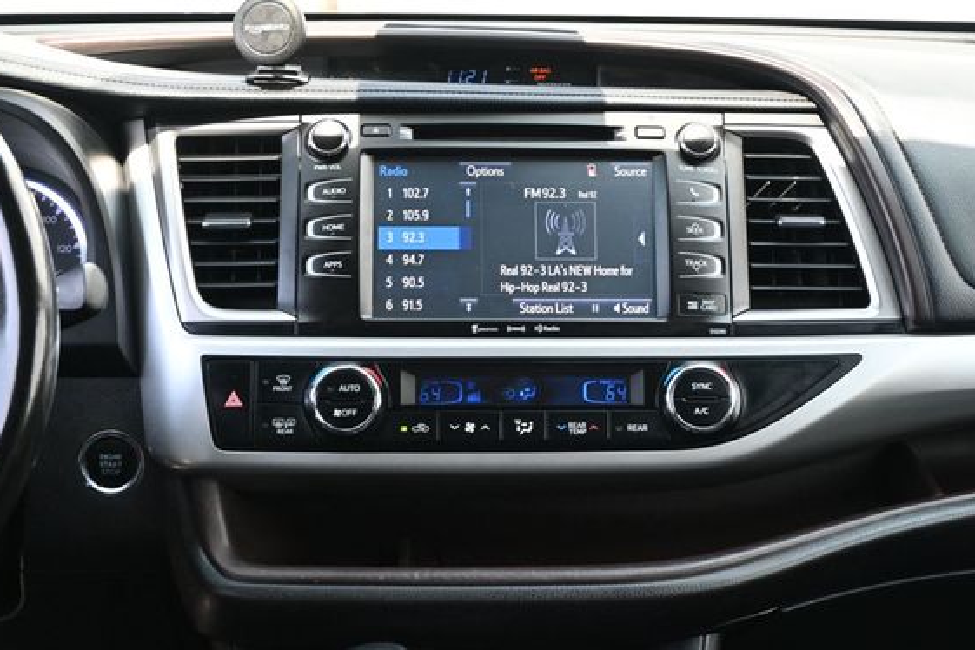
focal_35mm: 65
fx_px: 1760
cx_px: 504
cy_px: 356
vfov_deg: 20.9
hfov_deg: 31.0
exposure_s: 1/125
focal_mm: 38
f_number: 5.6
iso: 1000
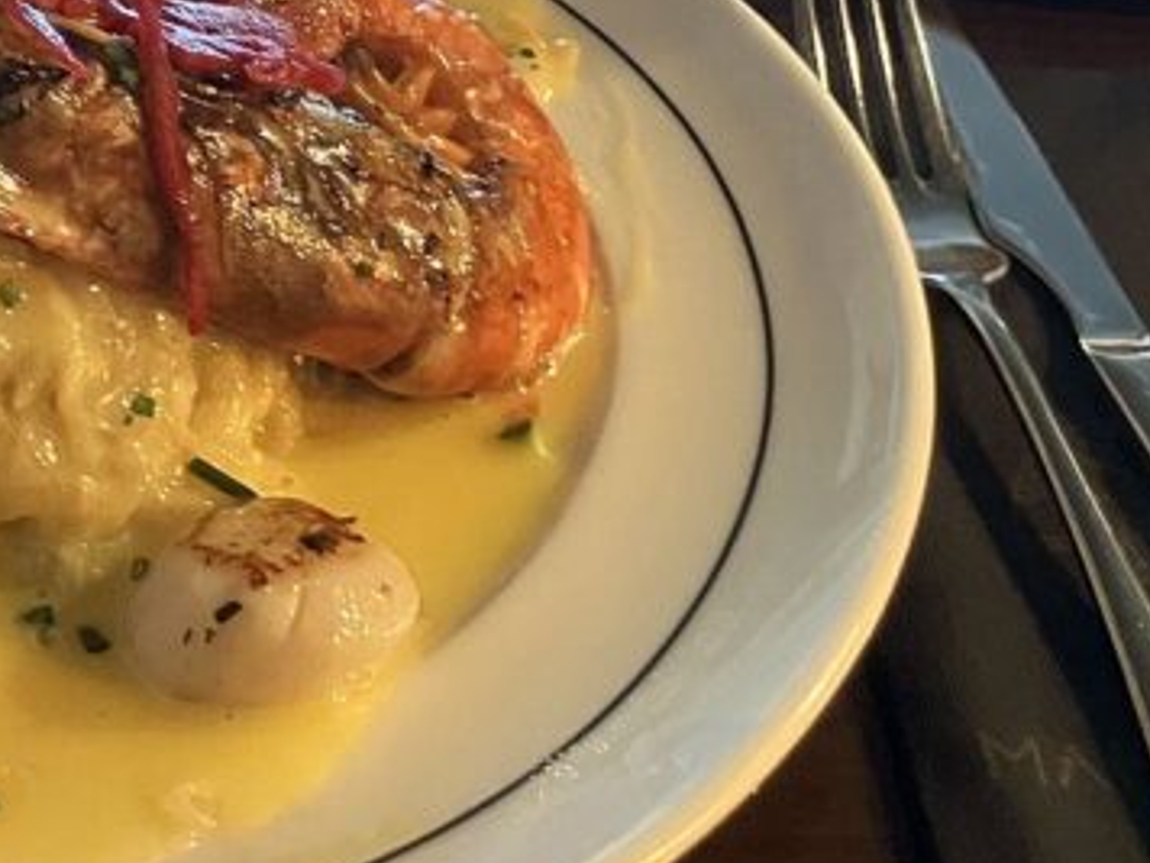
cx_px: 397
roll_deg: -5.5
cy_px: 171
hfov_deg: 30.5
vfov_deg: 23.0
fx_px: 2093
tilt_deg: -33.7
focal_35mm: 63
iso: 500
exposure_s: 1/25
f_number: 1.8
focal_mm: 3.99
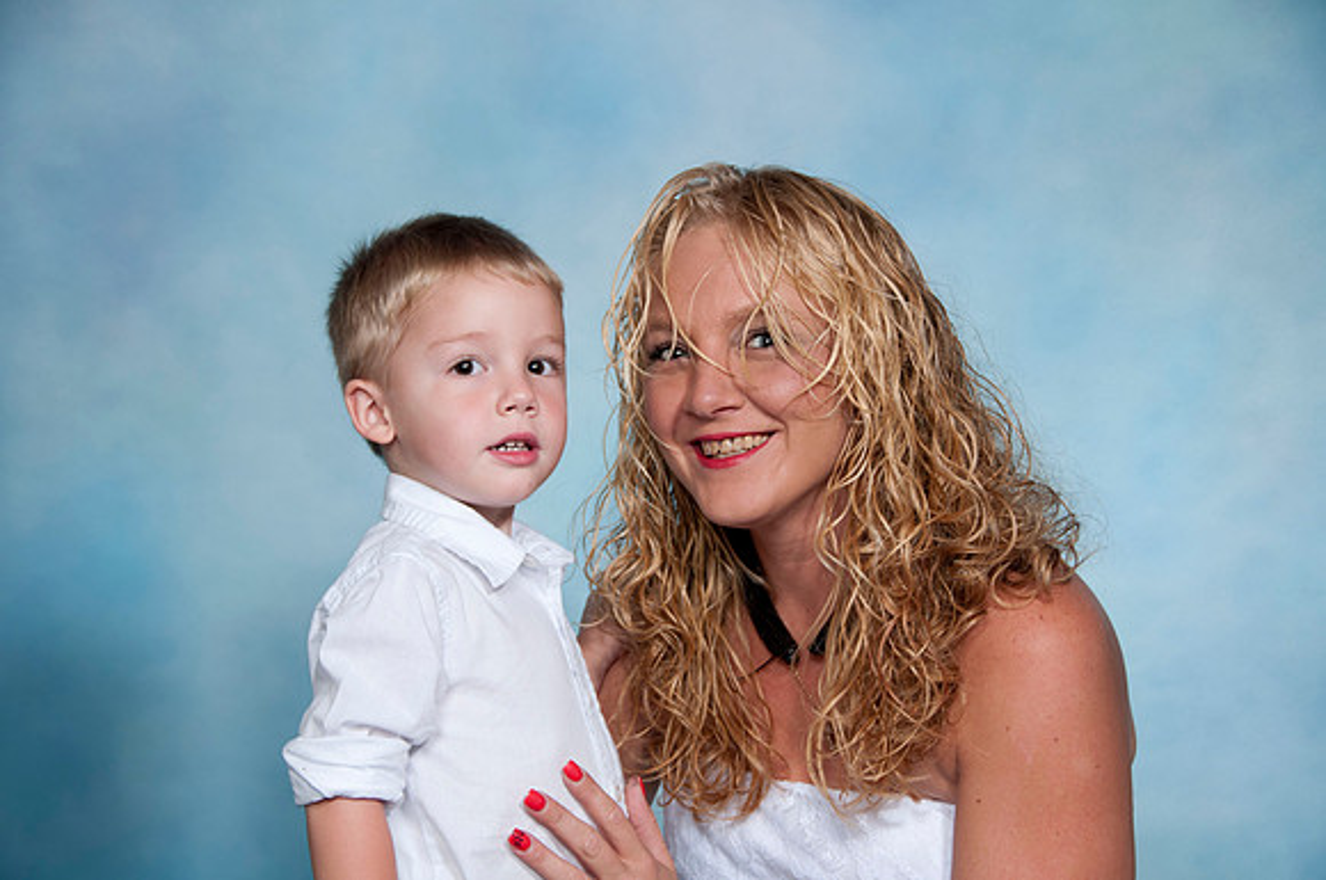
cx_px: 663
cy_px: 440
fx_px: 3090
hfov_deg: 24.2
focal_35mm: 84
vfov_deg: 16.2
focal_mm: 56
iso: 100
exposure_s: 1/60
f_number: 6.3
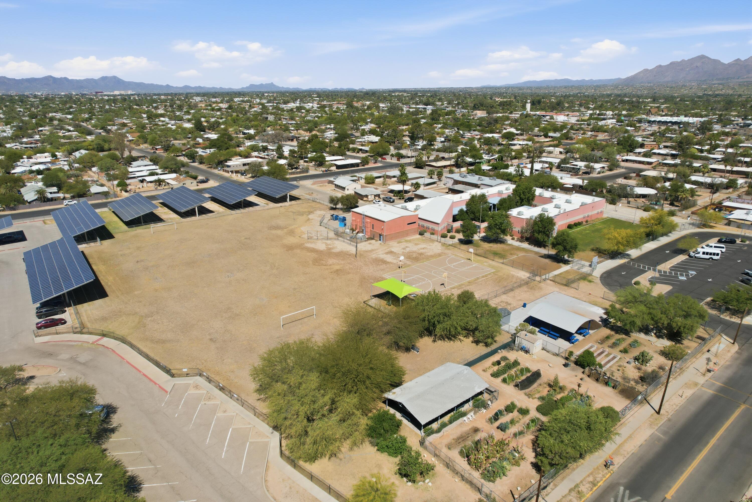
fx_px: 460
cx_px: 376
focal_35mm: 22
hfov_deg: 78.6
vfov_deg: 57.2
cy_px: 251
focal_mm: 8.4
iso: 100
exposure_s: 1/4000
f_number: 2.8
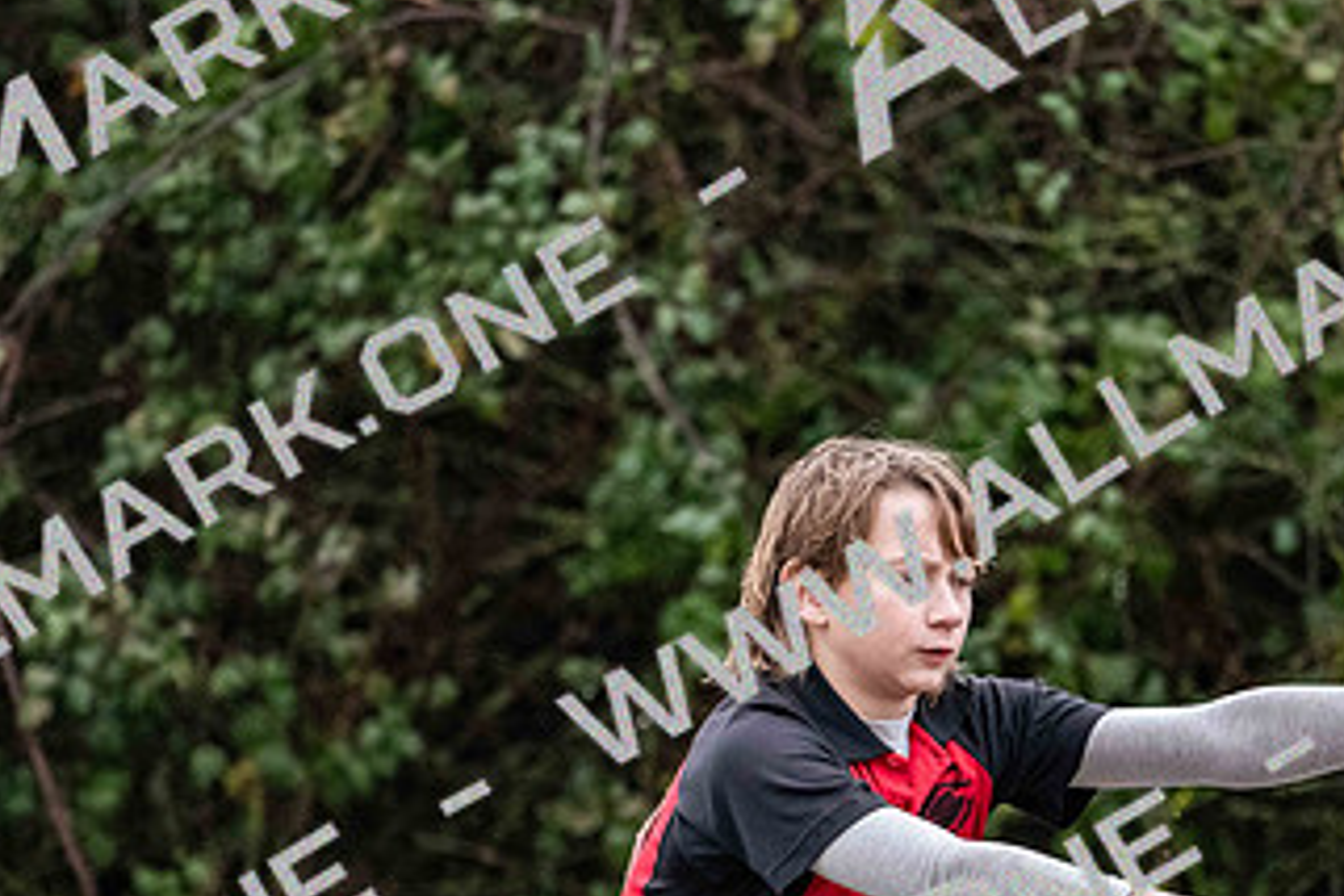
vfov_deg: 1.9
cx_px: 1076
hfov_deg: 2.9
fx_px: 26953
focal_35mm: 722
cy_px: 777
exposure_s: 1/1600
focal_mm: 400
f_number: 4.5
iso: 5600
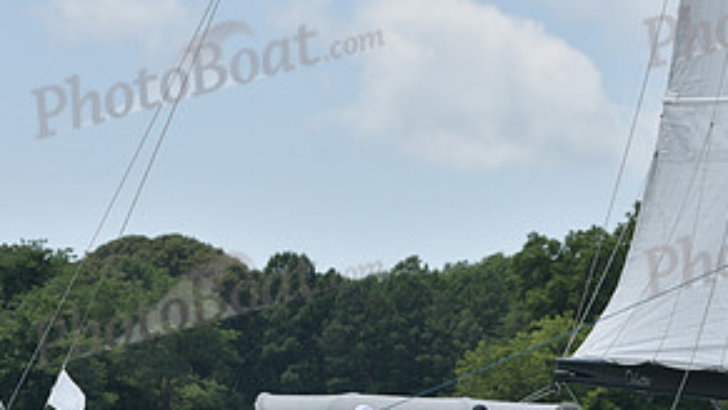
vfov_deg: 5.2
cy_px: 399
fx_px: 4519
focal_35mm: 234
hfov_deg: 9.2
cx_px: 515
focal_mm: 112
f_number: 5
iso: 320
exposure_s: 1/3200
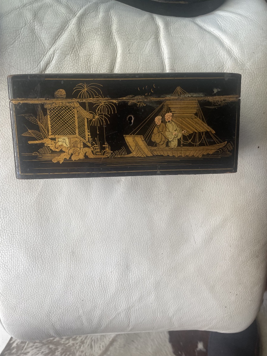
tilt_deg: -75.1
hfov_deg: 53.1
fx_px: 267
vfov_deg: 67.3
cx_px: 134
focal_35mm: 26
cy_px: 178
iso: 125
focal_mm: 4.2
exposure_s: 1/108
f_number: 1.6
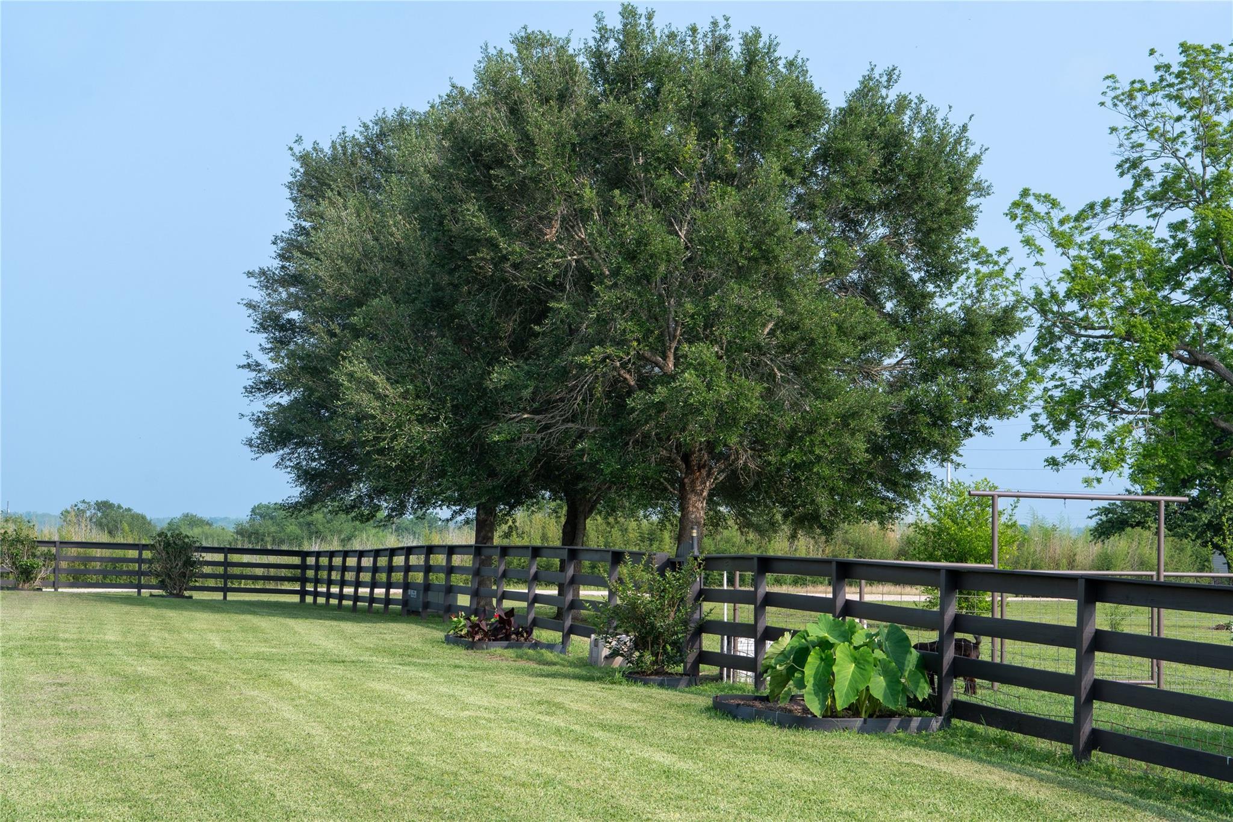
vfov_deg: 23.8
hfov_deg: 35.1
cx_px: 616
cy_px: 411
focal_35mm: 57
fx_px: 1952
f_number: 9
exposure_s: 1/200
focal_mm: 38
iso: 100
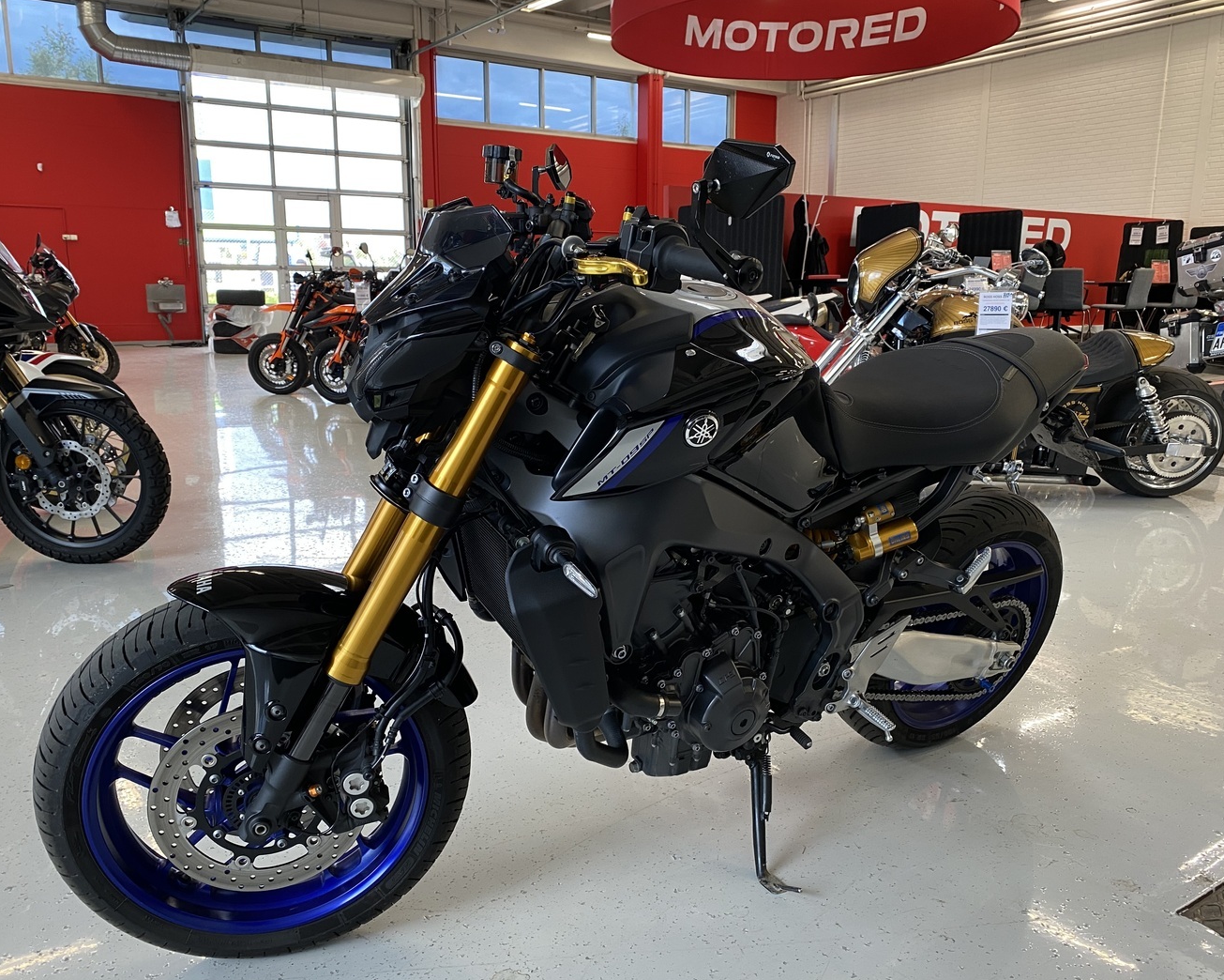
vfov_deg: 51.5
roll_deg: -0.4
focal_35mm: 28
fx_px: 1014
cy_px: 505
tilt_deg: -11.5
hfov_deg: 62.2
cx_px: 606
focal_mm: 4.25
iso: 64
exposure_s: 1/50
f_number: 1.8
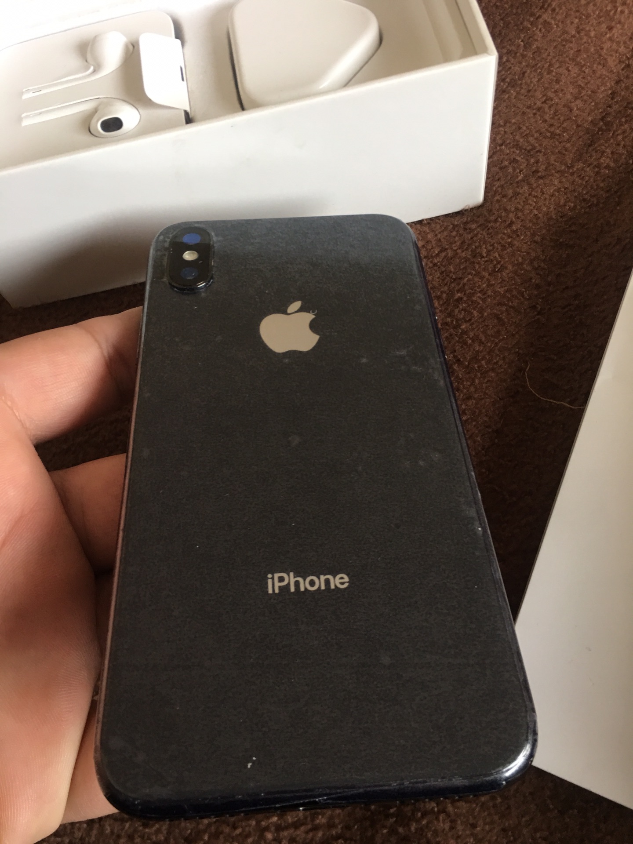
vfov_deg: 61.7
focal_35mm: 29
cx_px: 316
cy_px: 422
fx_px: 707
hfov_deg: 48.2
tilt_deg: -57.6
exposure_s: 1/17
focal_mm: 4.15
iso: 50
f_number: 2.2
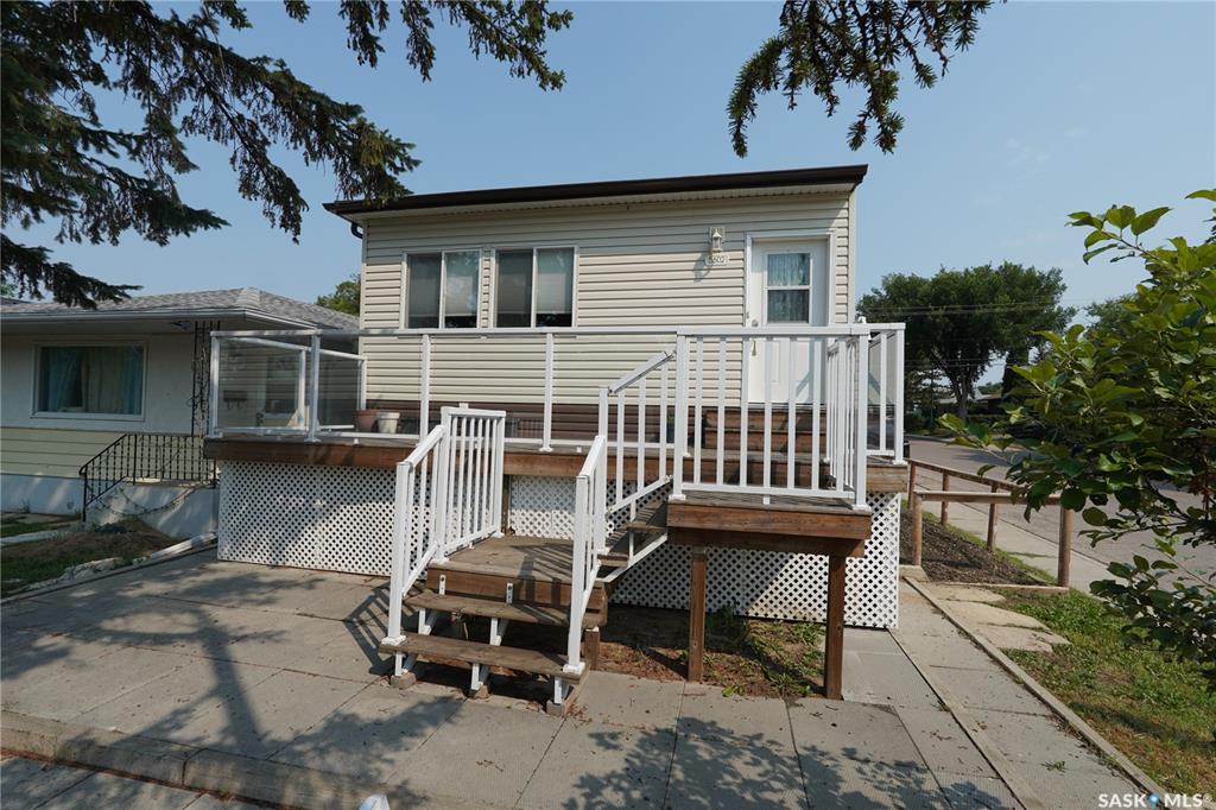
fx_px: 557
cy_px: 405
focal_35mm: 16
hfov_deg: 95.0
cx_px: 608
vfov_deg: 72.0
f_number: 7.1
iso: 100
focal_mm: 11
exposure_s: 1/500
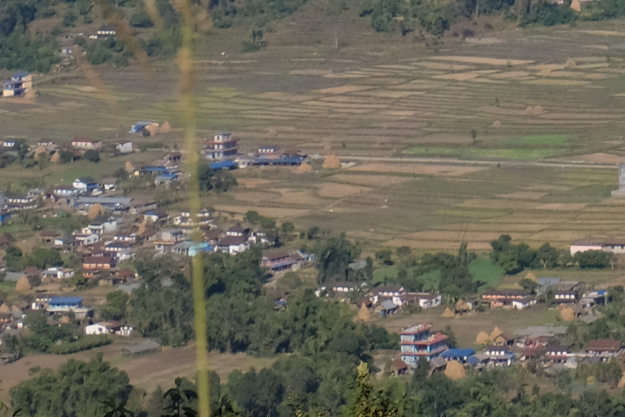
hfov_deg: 8.0
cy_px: -593
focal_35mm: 245
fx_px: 4256
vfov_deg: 5.4
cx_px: 1245
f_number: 8
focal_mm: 30.9
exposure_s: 1/1000
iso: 400
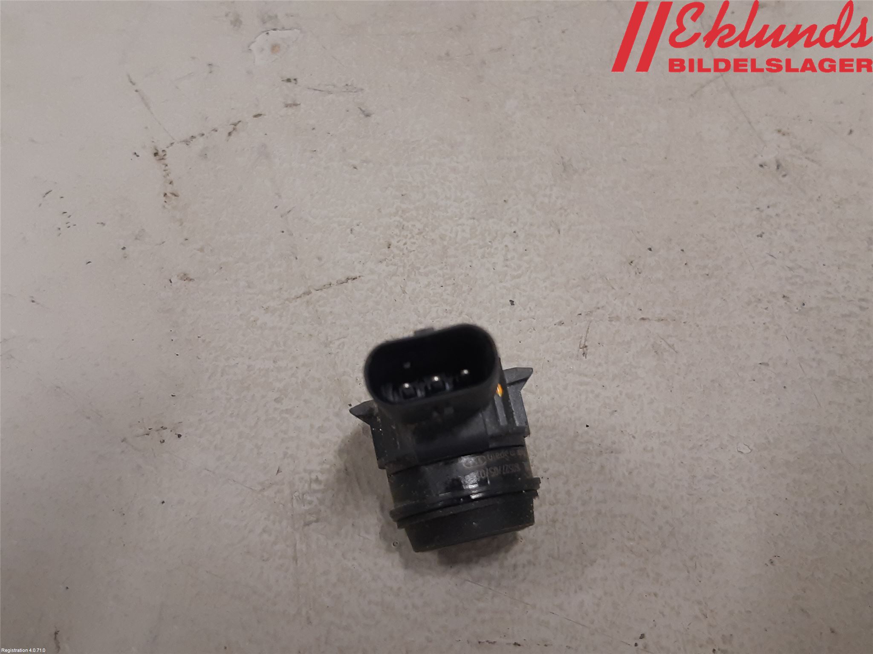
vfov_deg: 53.1
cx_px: 436
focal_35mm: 26
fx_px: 656
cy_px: 327
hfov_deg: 67.3
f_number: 1.7
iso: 160
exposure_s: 1/50
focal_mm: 3.93
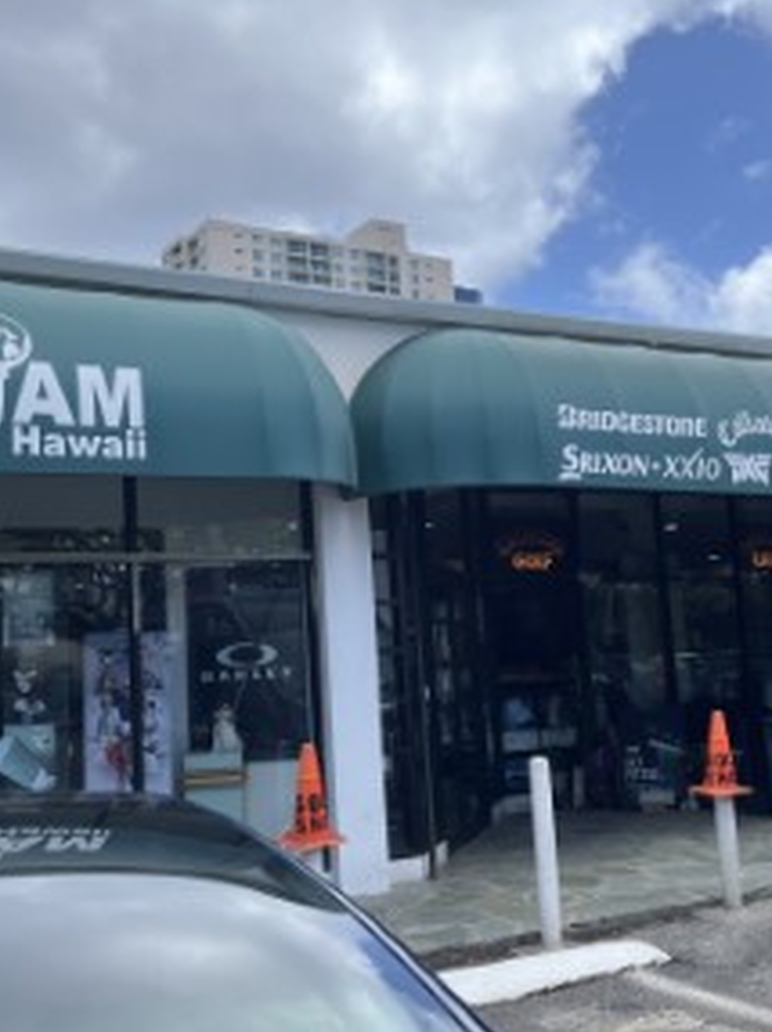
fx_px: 1221
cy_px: 505
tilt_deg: +3.5
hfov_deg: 35.1
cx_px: 372
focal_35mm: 41
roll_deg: +2.4
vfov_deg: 45.8
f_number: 1.6
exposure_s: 1/2825
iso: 50
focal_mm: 5.1
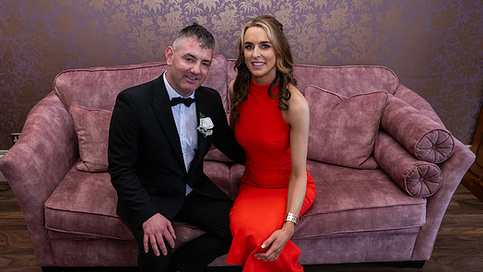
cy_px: 154
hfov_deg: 64.0
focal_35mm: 30
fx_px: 384
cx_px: 205
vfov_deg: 38.9
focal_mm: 24
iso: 800
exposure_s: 1/160
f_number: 3.5
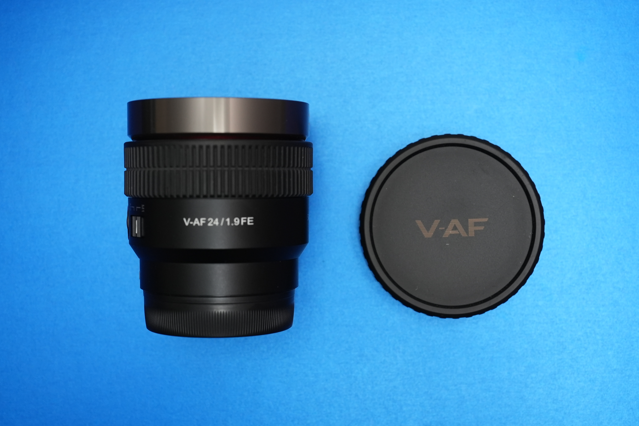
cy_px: 213
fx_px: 905
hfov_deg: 38.9
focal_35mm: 51
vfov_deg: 26.5
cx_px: 322
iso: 2500
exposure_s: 1/100
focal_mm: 50
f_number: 5
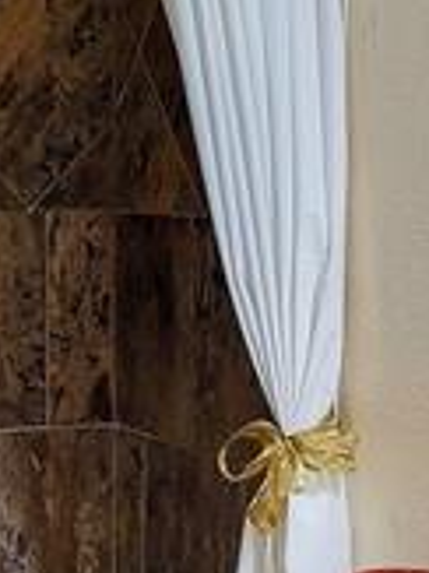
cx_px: 214
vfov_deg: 17.3
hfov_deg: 13.1
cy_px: 443
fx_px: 1870
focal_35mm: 113
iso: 200
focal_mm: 5
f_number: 1.8
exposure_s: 1/60
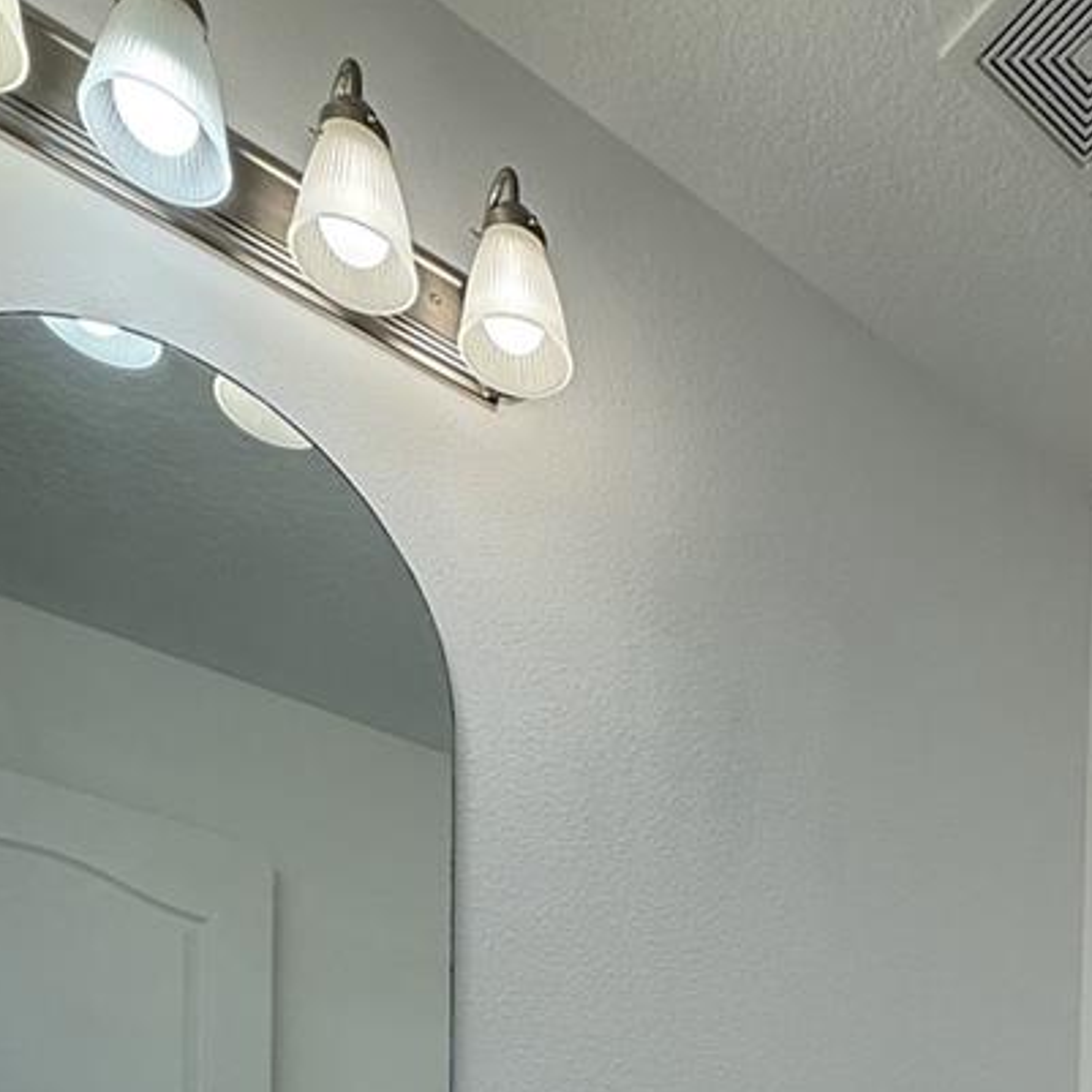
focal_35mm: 37
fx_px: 1321
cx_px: 942
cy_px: 1451
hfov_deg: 42.0
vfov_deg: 32.5
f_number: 2.2
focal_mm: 2.22
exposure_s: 1/120
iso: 64
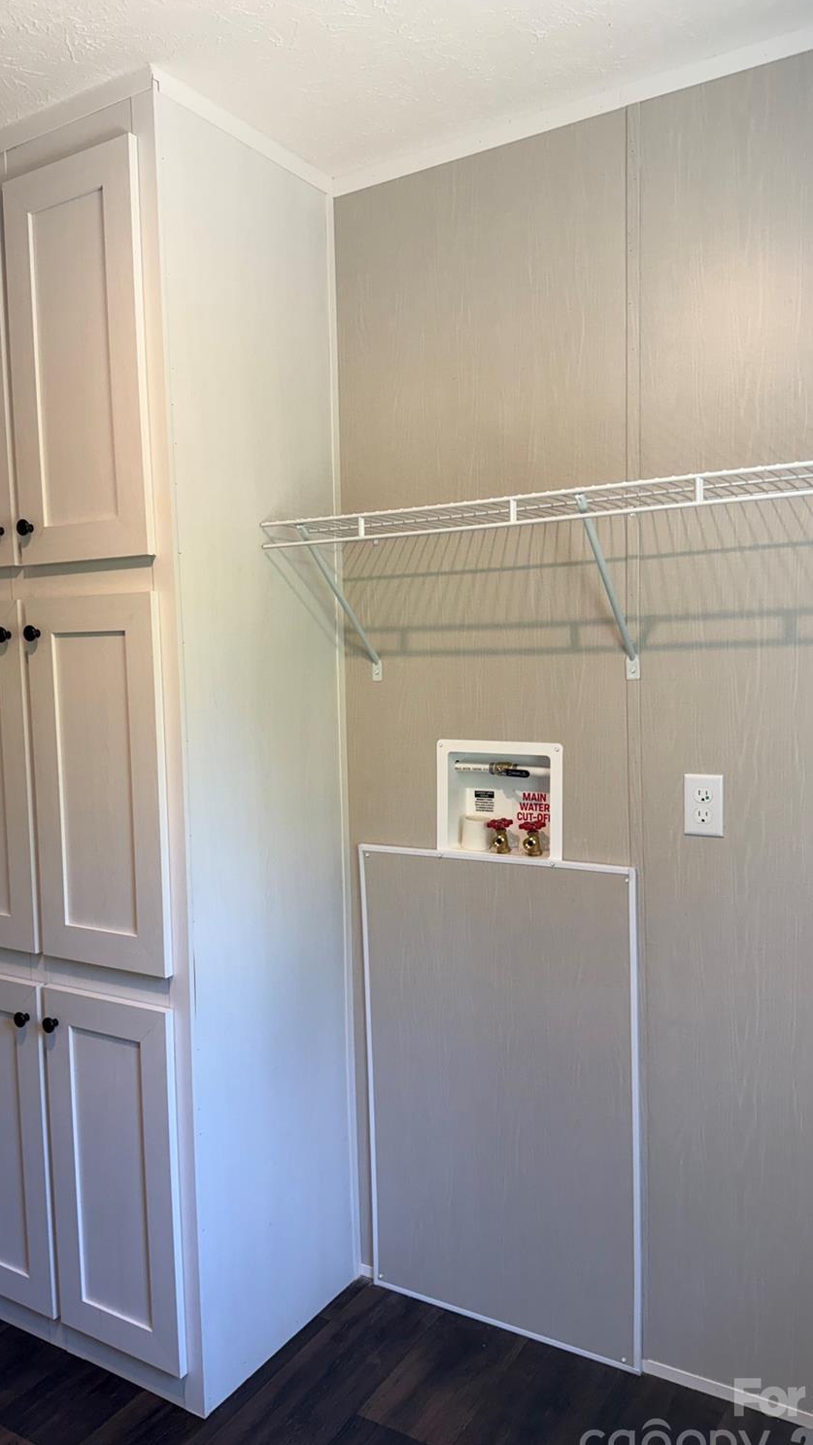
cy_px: 740
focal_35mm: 27
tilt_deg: -5.3
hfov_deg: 42.8
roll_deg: +2.0
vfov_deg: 69.8
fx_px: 1034
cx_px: 349
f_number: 1.78
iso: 125
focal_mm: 6.76
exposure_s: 1/120
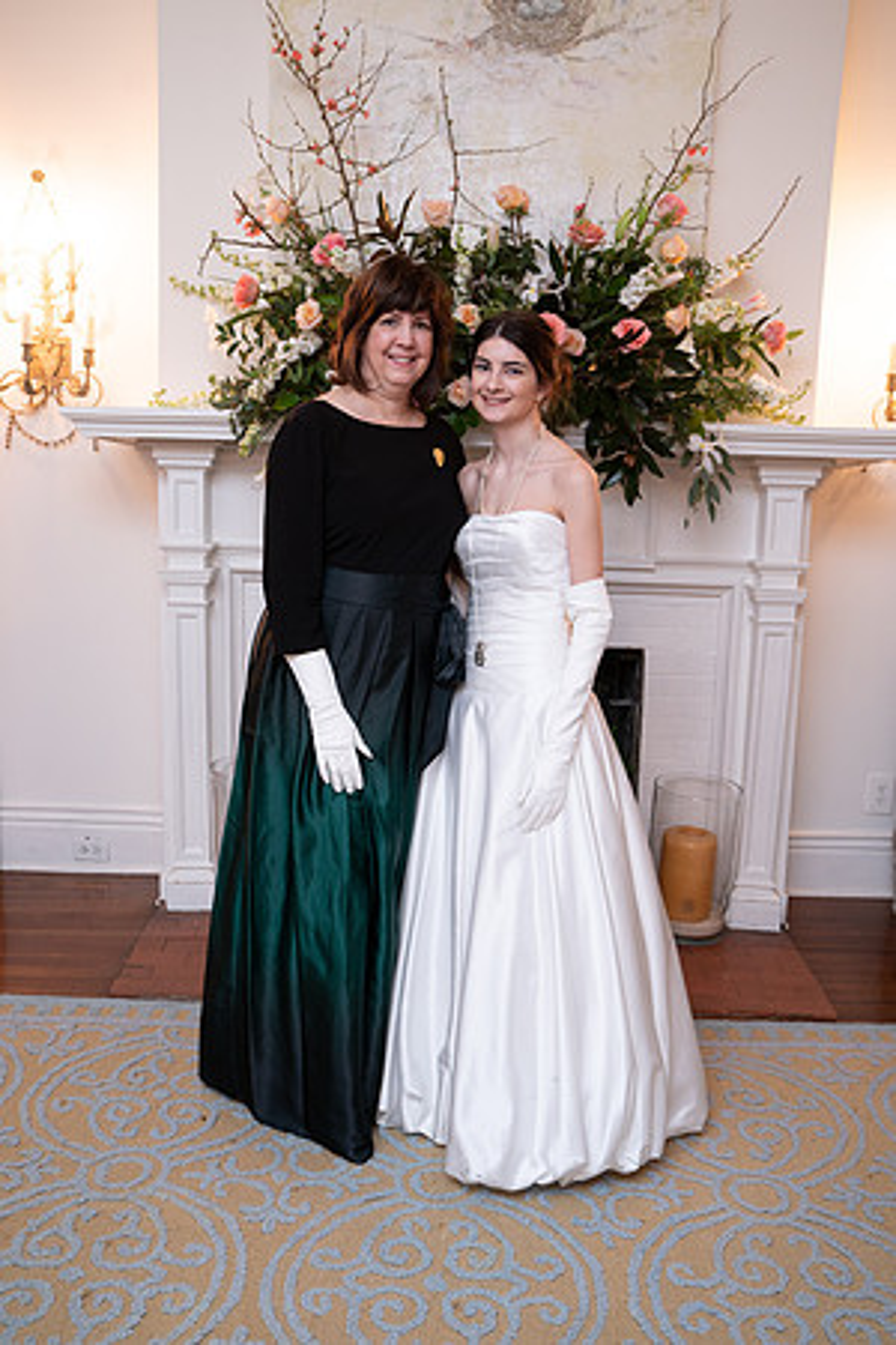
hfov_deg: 41.1
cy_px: 672
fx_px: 1195
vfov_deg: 58.7
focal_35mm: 32
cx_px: 448
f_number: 4.5
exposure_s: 1/80
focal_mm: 32
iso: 800
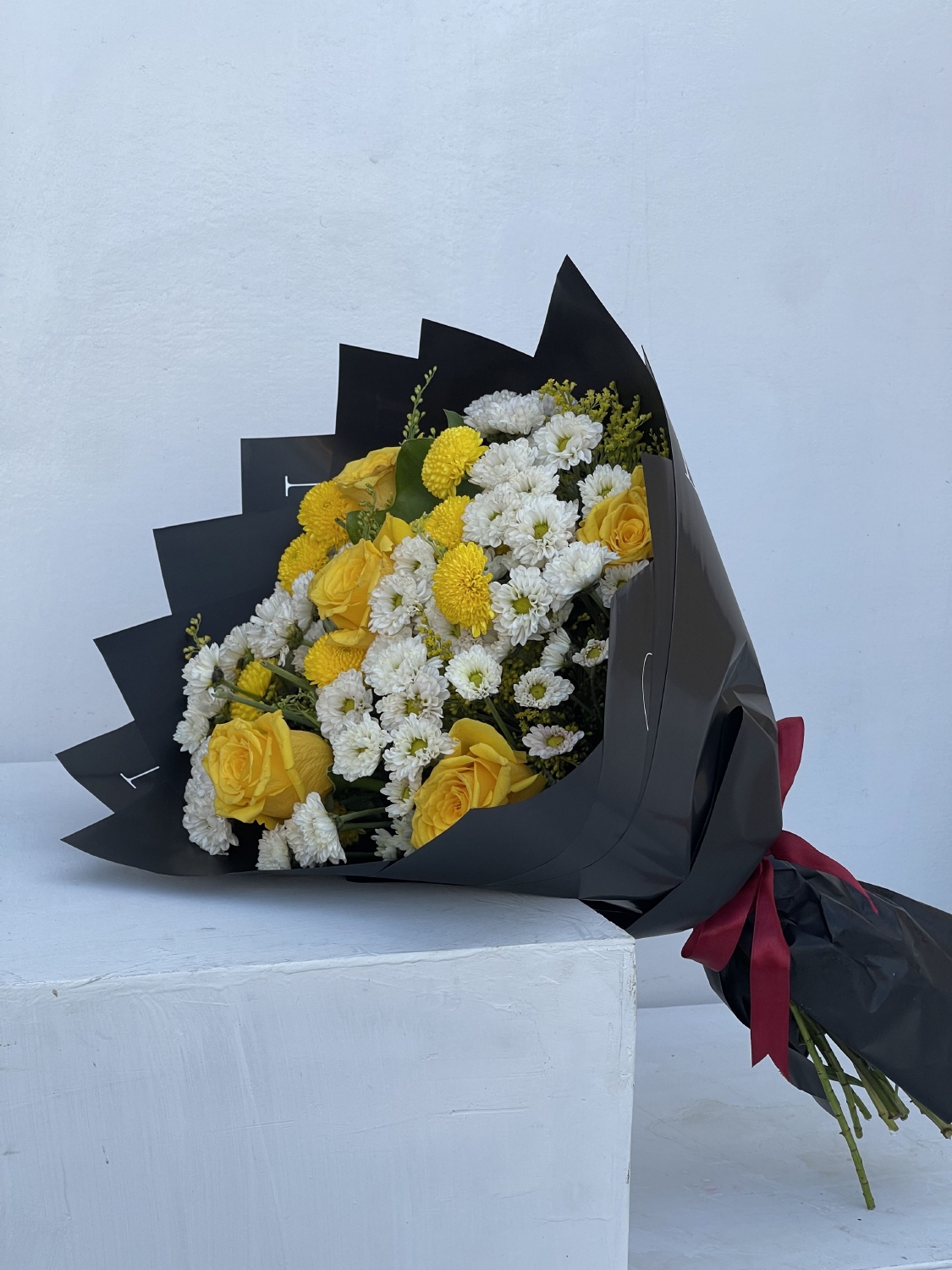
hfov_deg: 22.9
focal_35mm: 64
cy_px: 635
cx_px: 476
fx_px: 2347
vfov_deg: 30.3
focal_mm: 7.5
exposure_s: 1/113
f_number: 2.2
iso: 20
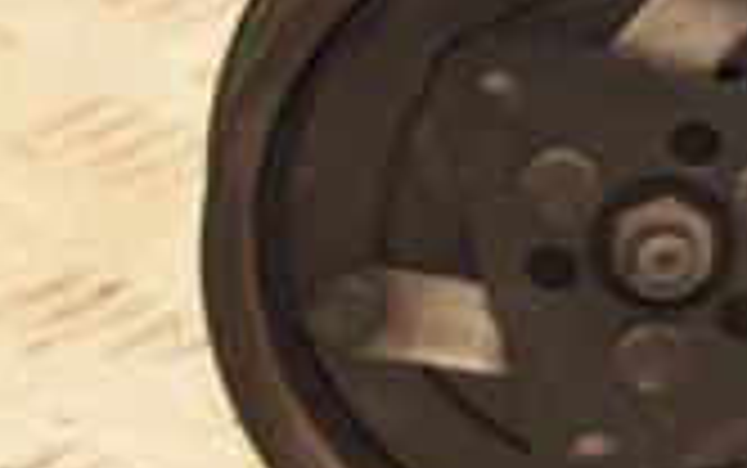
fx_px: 7884
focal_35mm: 387
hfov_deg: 5.4
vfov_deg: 3.4
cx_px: 657
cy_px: -86
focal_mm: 70
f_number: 9
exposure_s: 1/50
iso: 800
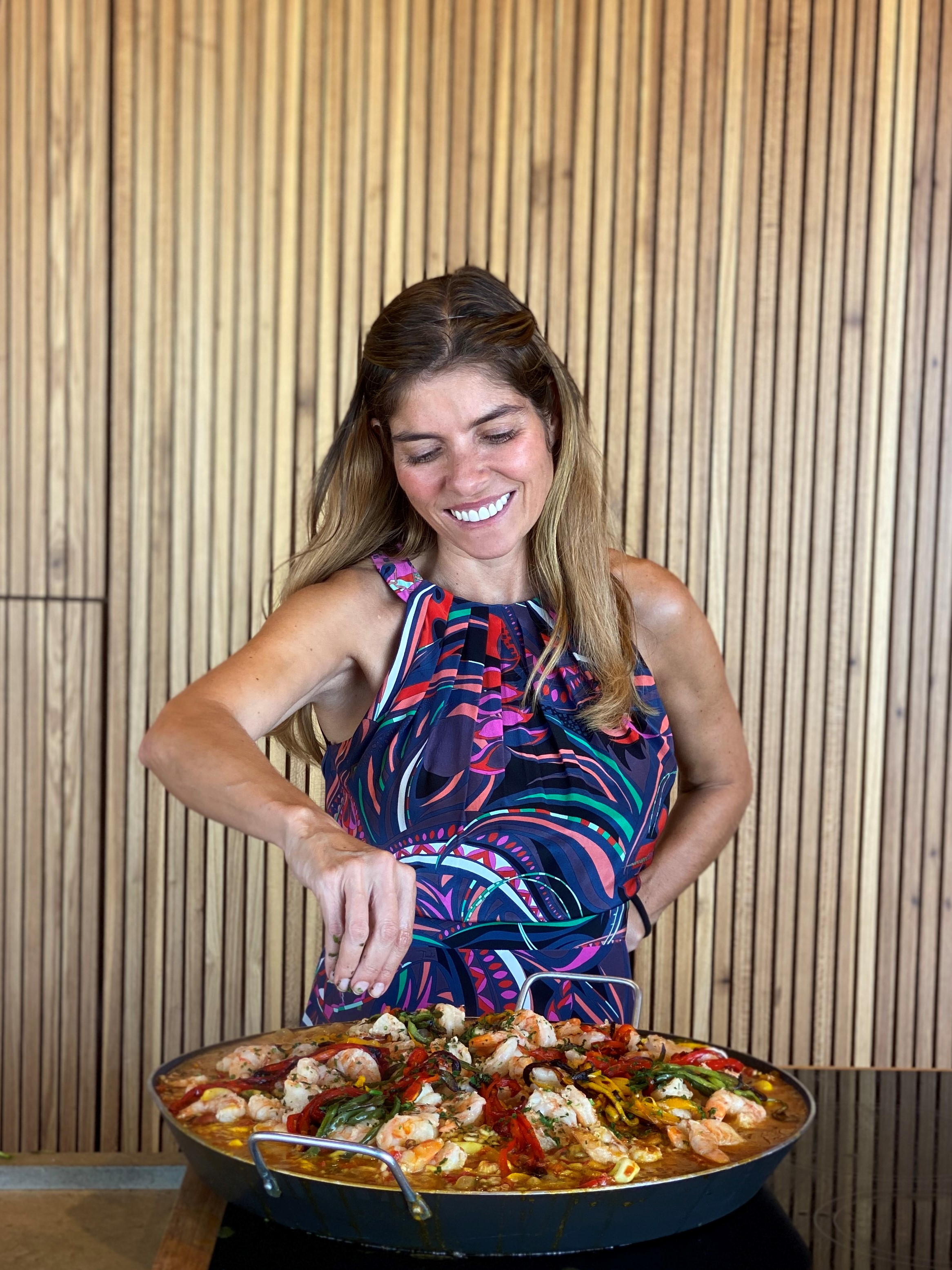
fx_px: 1906
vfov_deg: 36.8
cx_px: 476
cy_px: 635
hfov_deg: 28.0
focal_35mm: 52
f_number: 2
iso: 40
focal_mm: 6
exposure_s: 1/120
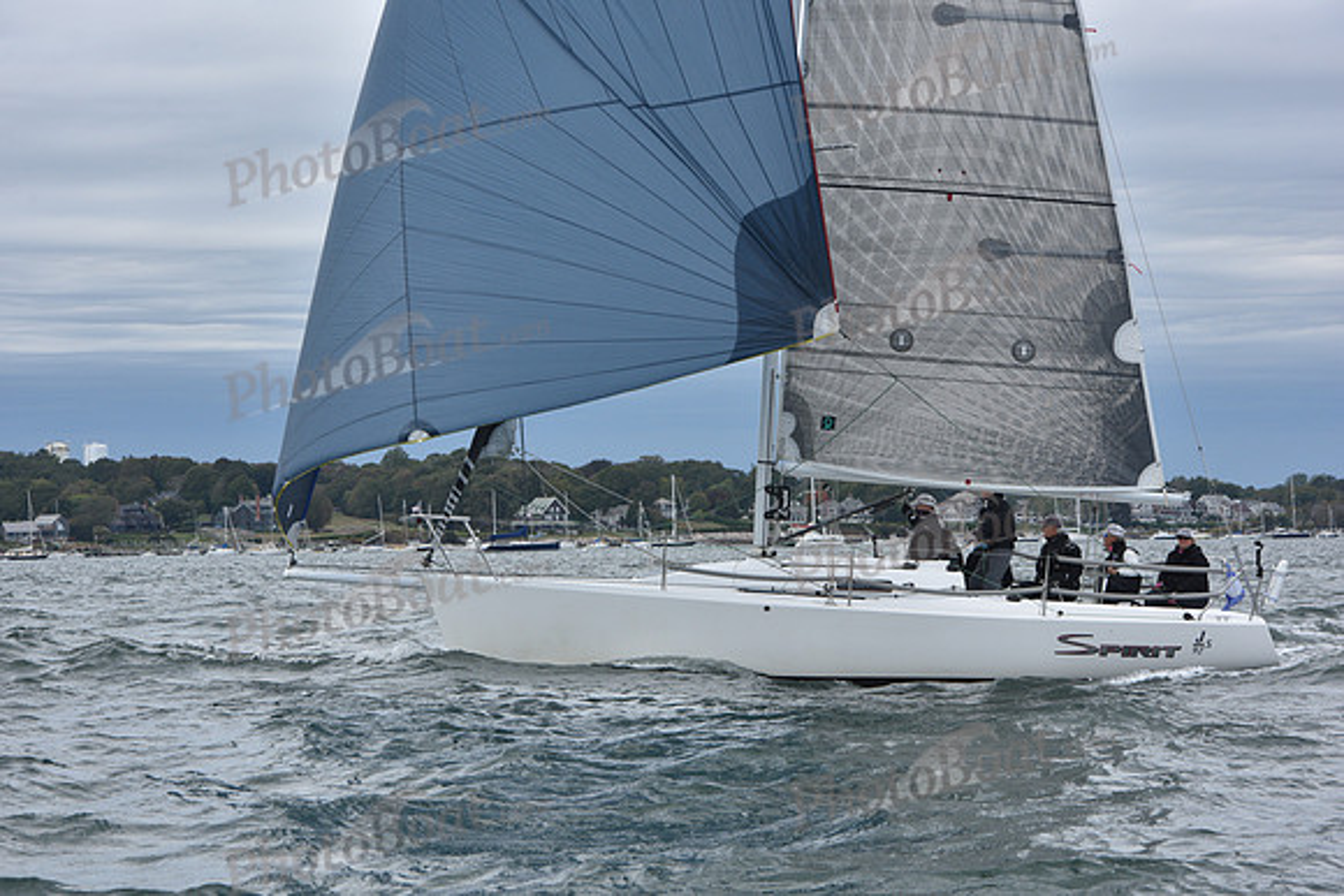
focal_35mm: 100
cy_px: 448
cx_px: 672
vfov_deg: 13.7
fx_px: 3734
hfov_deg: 20.4
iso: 400
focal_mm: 100
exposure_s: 1/1000
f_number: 9
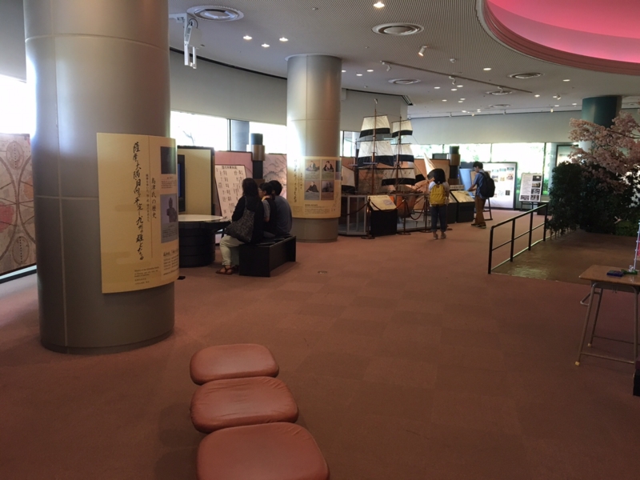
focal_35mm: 29
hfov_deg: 61.7
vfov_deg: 48.2
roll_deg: -1.5
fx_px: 536
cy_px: 240
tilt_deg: -6.1
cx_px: 320
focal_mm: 4.15
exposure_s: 1/30
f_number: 2.2
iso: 80
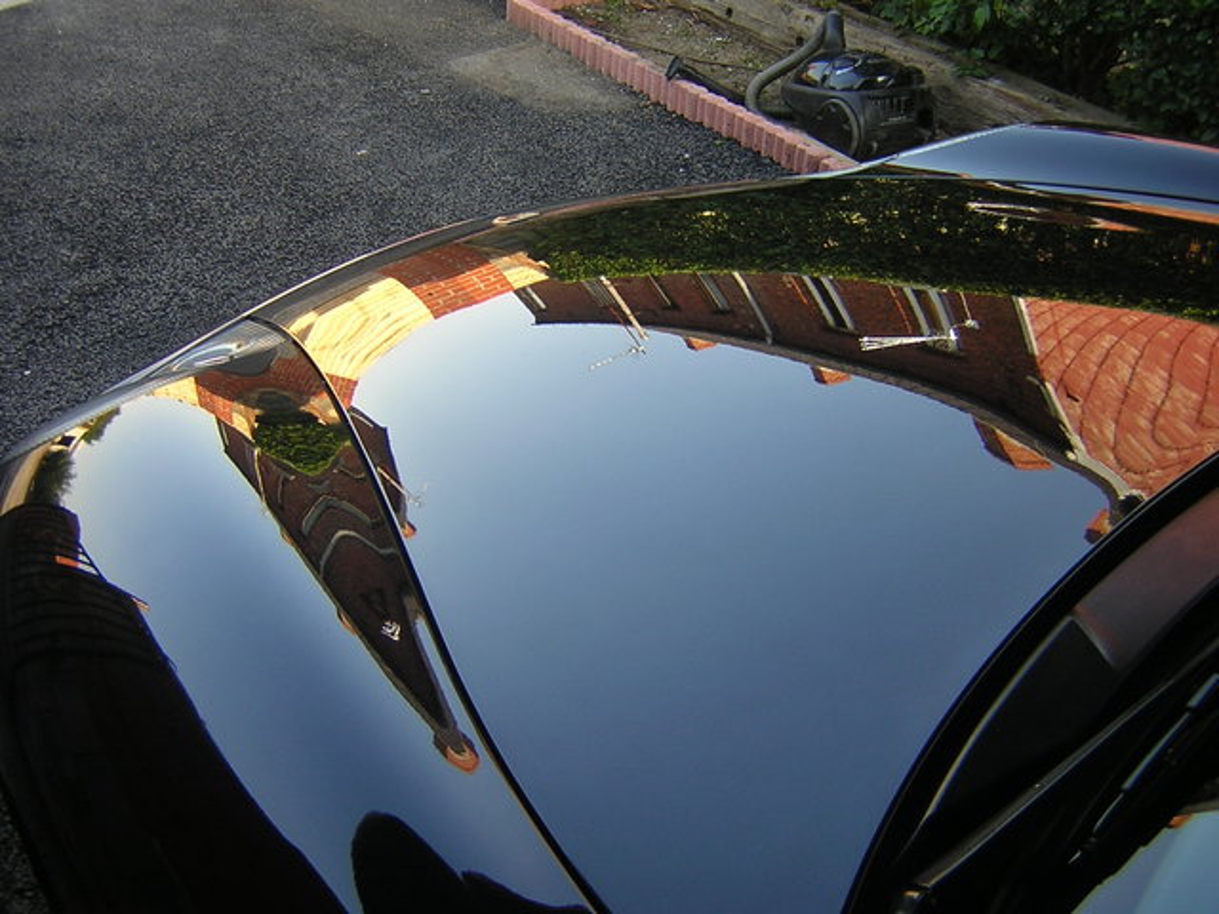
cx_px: 610
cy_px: 457
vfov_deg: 39.7
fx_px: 1268
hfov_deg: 51.4
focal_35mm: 36
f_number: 2.6
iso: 100
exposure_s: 1/116
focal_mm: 4.7
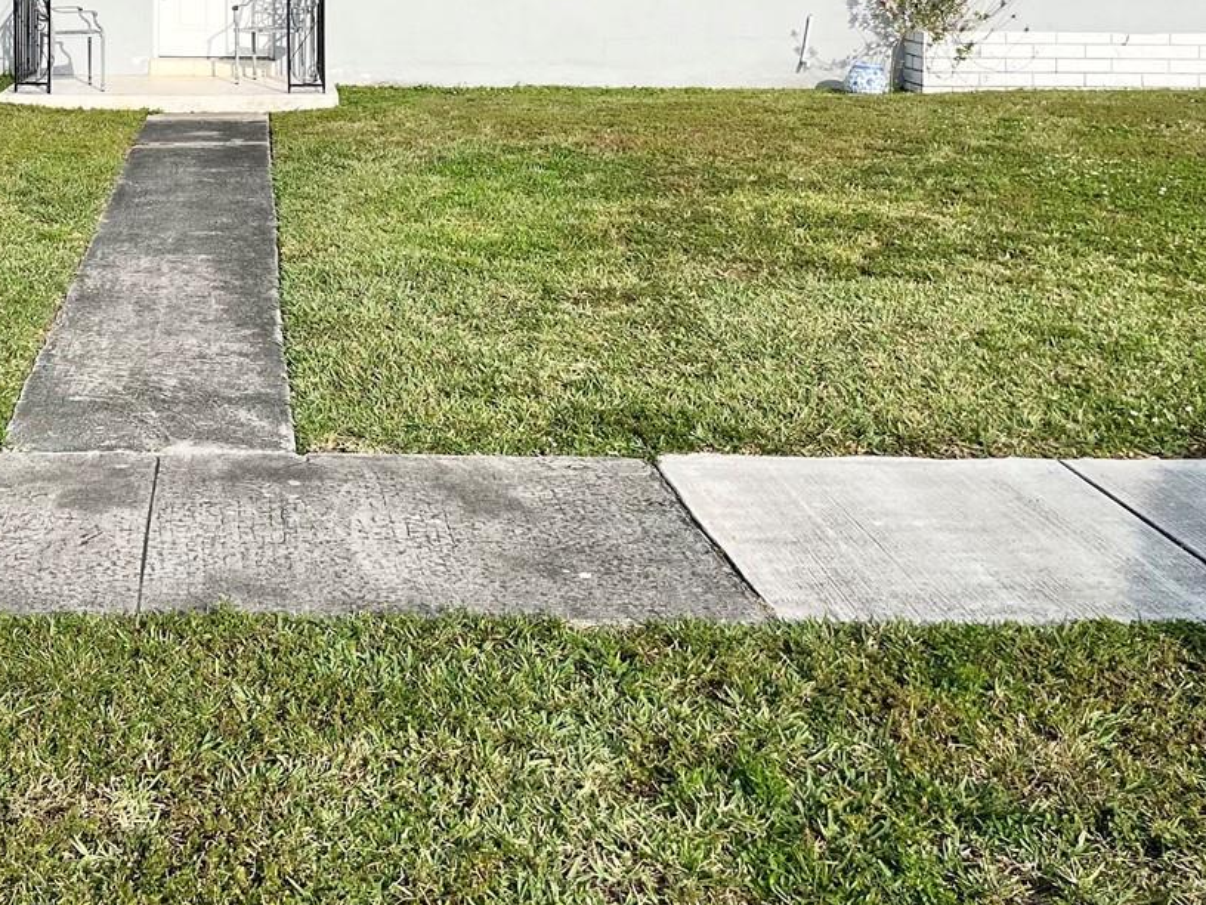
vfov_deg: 27.1
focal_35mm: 51
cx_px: 171
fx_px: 1777
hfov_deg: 35.7
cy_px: 22
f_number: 1.6
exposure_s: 1/4651
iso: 50
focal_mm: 5.1
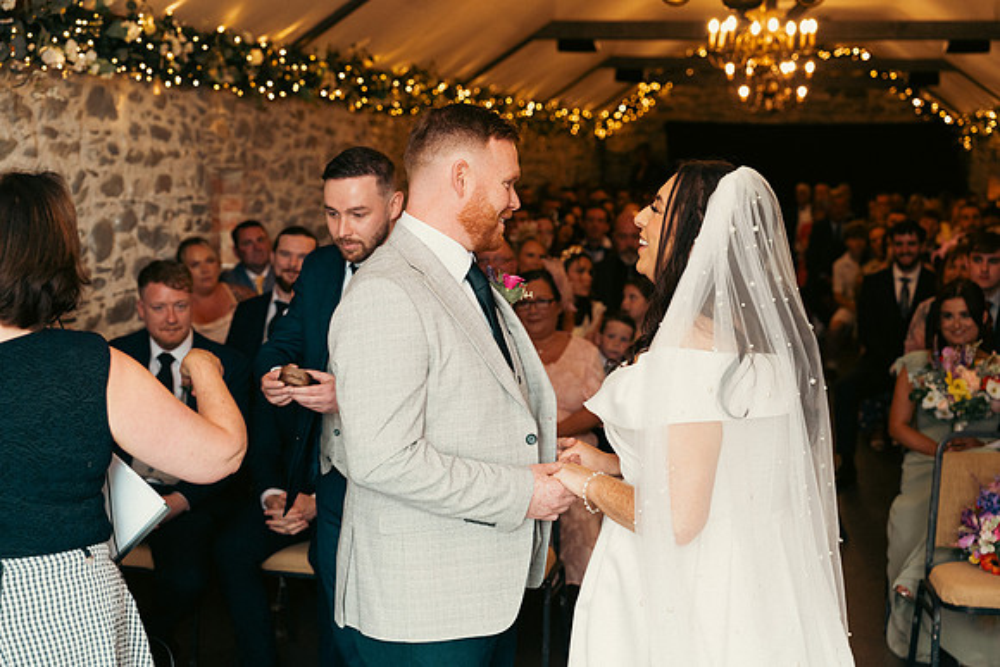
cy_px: 334
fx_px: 1472
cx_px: 500
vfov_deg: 25.5
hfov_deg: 37.5
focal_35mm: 53
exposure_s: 1/160
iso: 1000
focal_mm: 53
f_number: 3.5
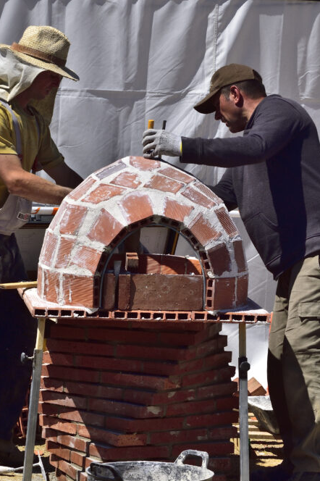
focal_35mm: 213
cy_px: 231
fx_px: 2843
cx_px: 118
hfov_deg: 6.4
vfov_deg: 9.7
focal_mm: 92
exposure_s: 1/250
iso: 200
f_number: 18
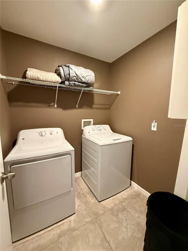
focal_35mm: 14
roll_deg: -0.4
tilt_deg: -6.5
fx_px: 101
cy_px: 126
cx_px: 94
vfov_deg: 102.1
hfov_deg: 85.7
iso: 800
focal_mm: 2.22
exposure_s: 1/60
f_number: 2.2
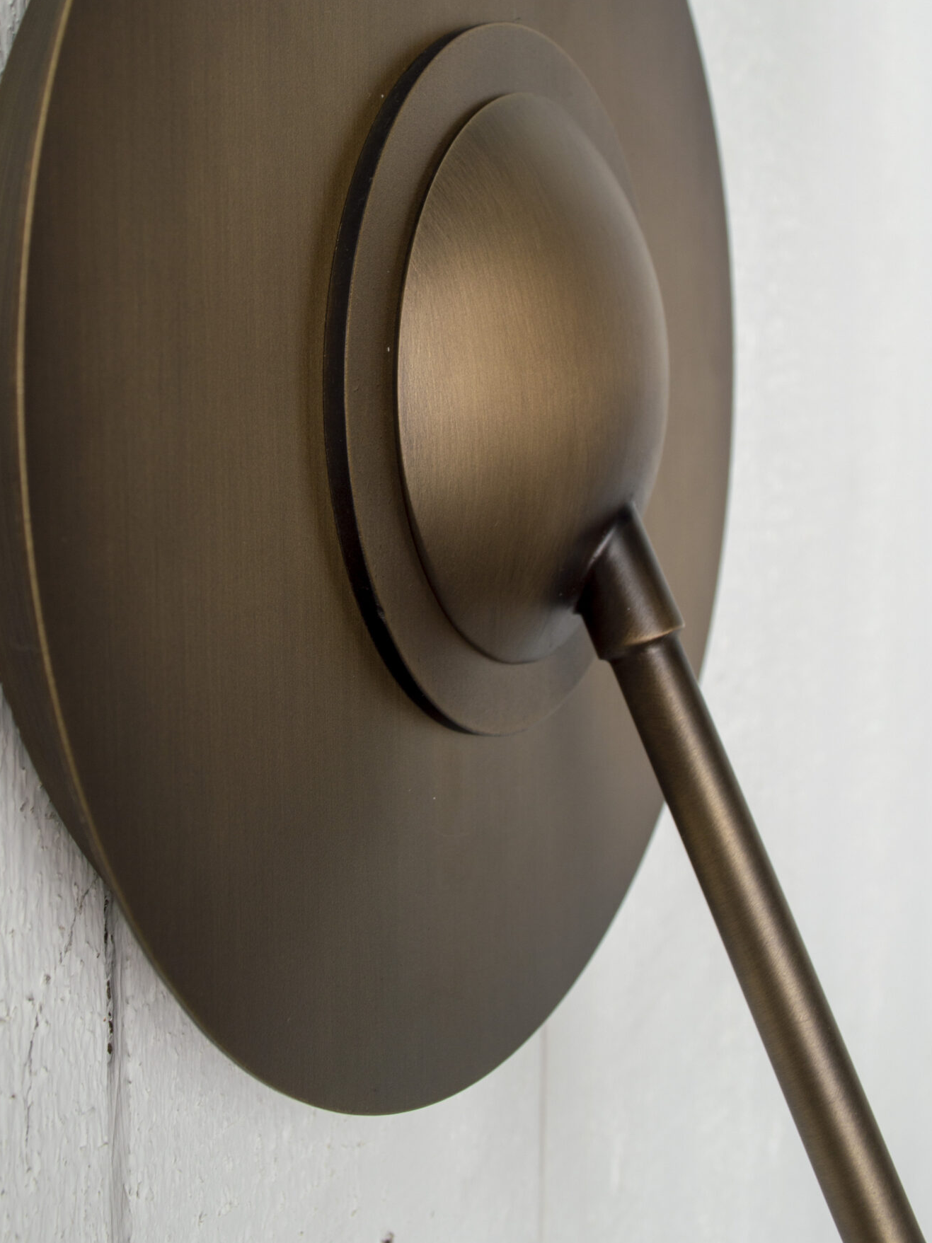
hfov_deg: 34.1
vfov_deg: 44.0
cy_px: 387
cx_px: 338
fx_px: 1508
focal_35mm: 42
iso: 100
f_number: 8
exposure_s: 1/25
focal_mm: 20
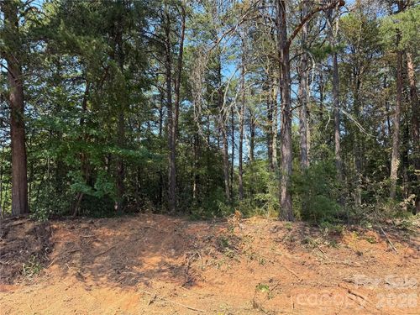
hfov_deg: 71.6
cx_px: 210
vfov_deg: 56.8
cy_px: 158
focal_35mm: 24
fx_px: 291
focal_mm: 6.76
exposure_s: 1/992
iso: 80
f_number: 1.78
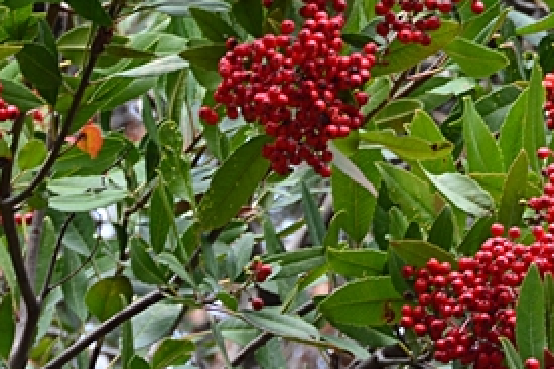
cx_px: 375
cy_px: 36
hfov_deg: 5.2
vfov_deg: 3.4
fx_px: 6156
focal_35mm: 400
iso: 400
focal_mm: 105
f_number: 10
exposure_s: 1/60
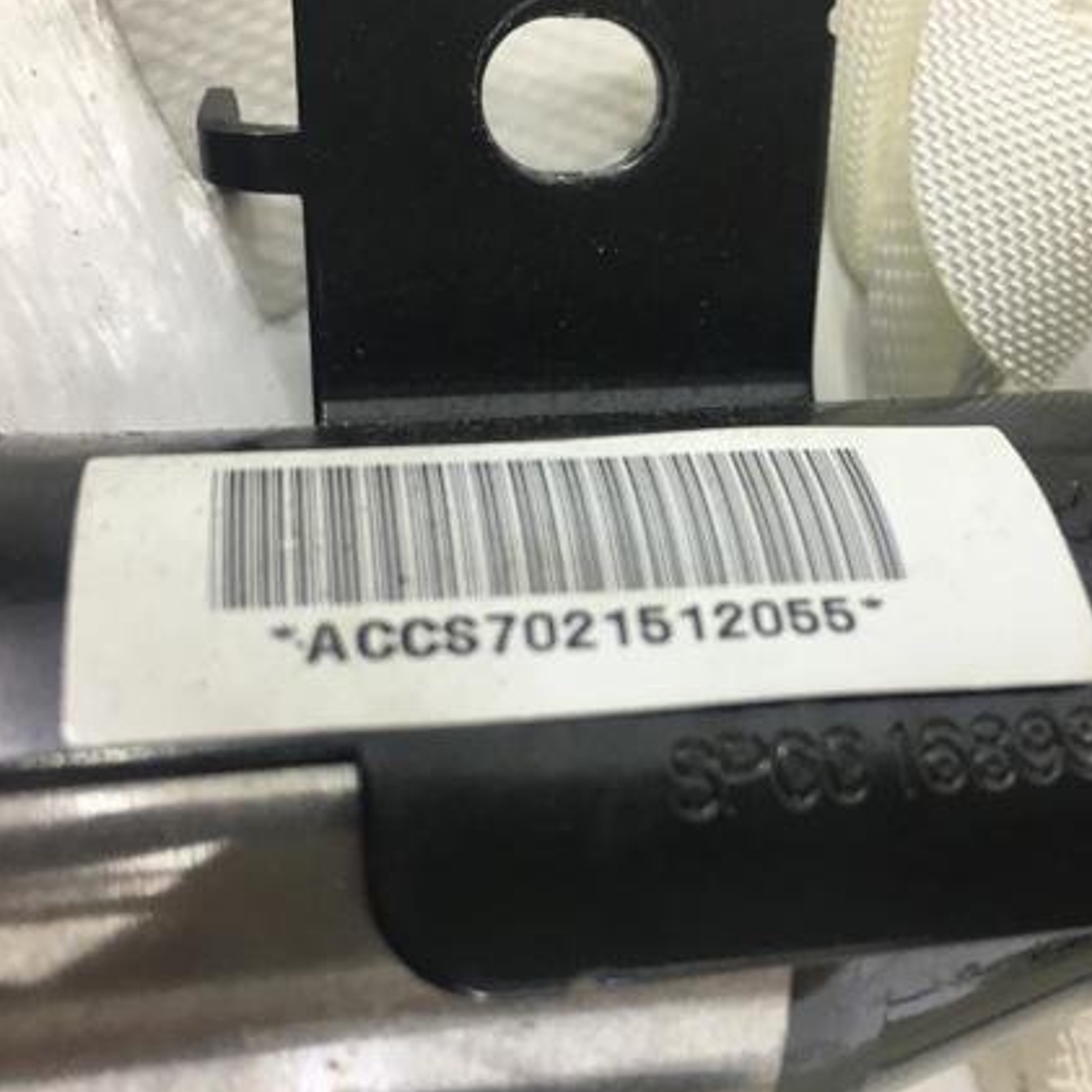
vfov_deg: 42.8
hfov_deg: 42.7
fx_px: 1392
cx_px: 617
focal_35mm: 39
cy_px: 560
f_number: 2.2
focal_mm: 4.15
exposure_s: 1/33
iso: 32
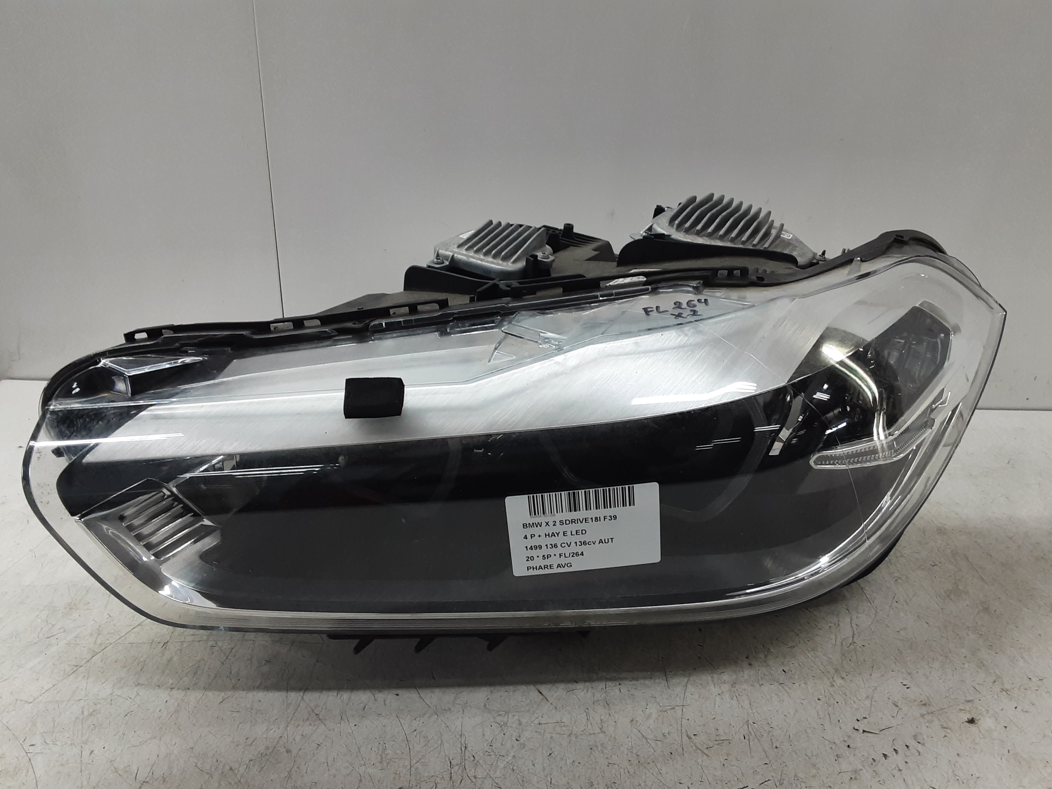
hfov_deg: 65.3
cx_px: 526
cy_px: 394
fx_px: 821
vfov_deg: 51.4
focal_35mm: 27
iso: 80
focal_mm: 2.91
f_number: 1.9
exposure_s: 1/50
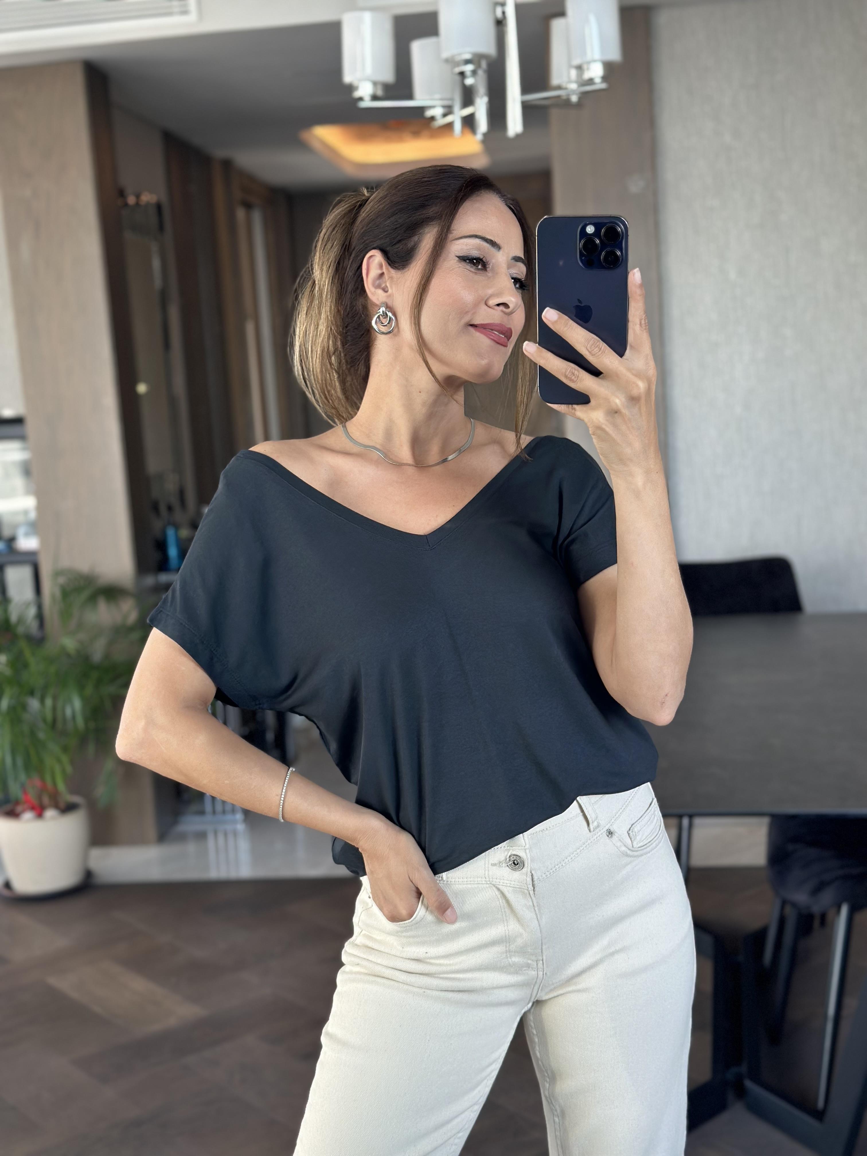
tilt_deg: -14.1
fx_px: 1603
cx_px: 434
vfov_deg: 39.7
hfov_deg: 30.3
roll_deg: +4.6
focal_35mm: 48
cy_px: 578
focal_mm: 6.86
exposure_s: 1/60
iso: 125
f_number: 1.78
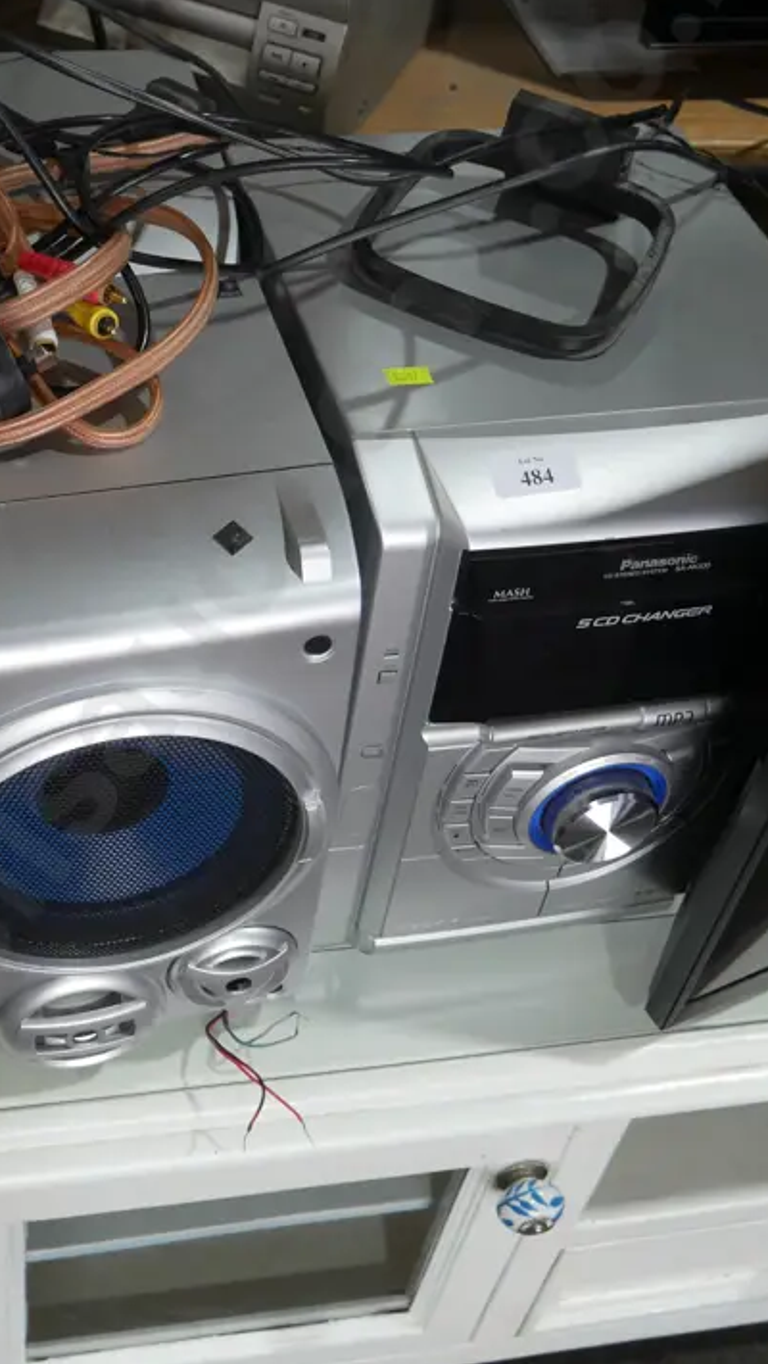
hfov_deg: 26.8
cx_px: 191
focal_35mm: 44
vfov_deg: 46.3
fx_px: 1591
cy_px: 634
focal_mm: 14
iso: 200
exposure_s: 1/125
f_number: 4
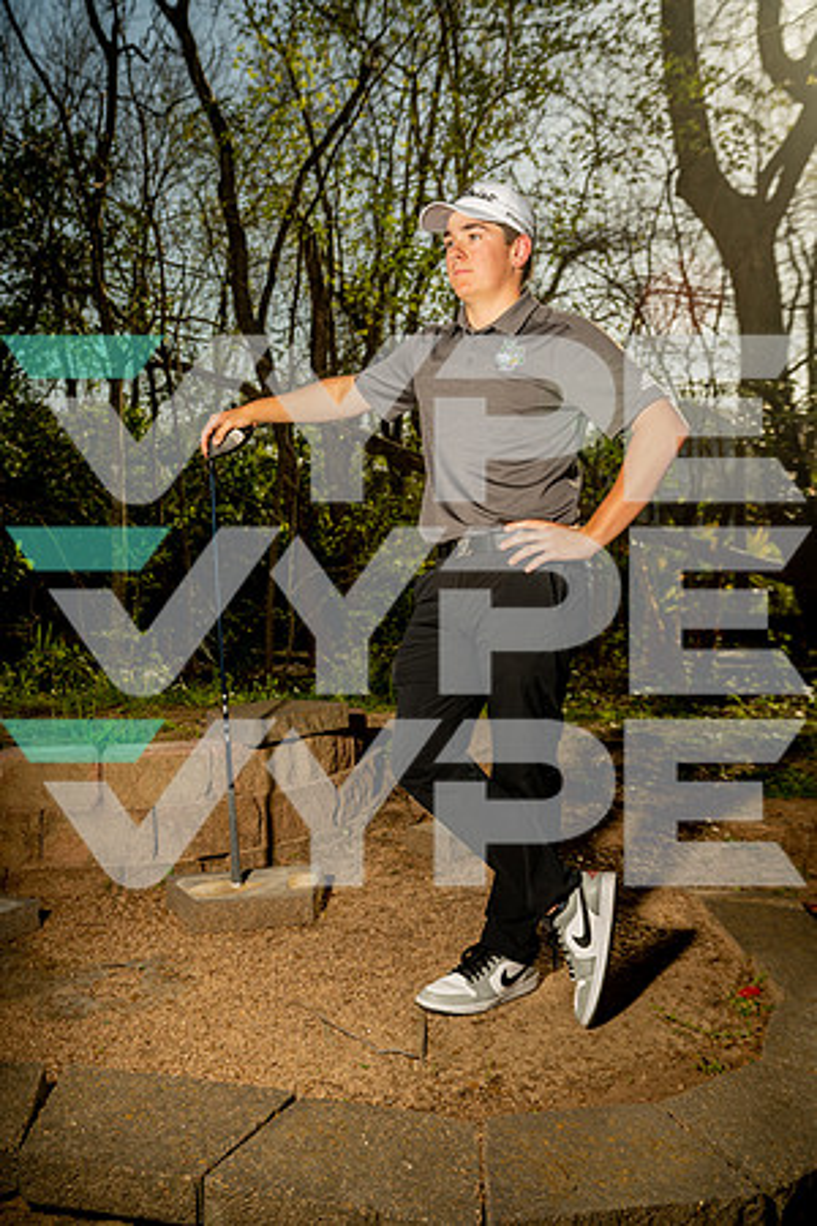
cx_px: 408
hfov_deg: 35.9
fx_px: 1259
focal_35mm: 37
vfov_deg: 51.9
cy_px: 613
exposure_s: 1/250
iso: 125
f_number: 4.5
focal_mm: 37
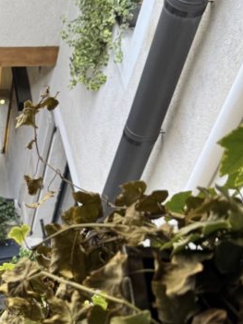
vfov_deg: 27.7
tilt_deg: -51.7
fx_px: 656
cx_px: -93
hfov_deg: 19.1
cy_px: 202
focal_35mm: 70
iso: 80
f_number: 1.78
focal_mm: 6.76
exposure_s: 1/121
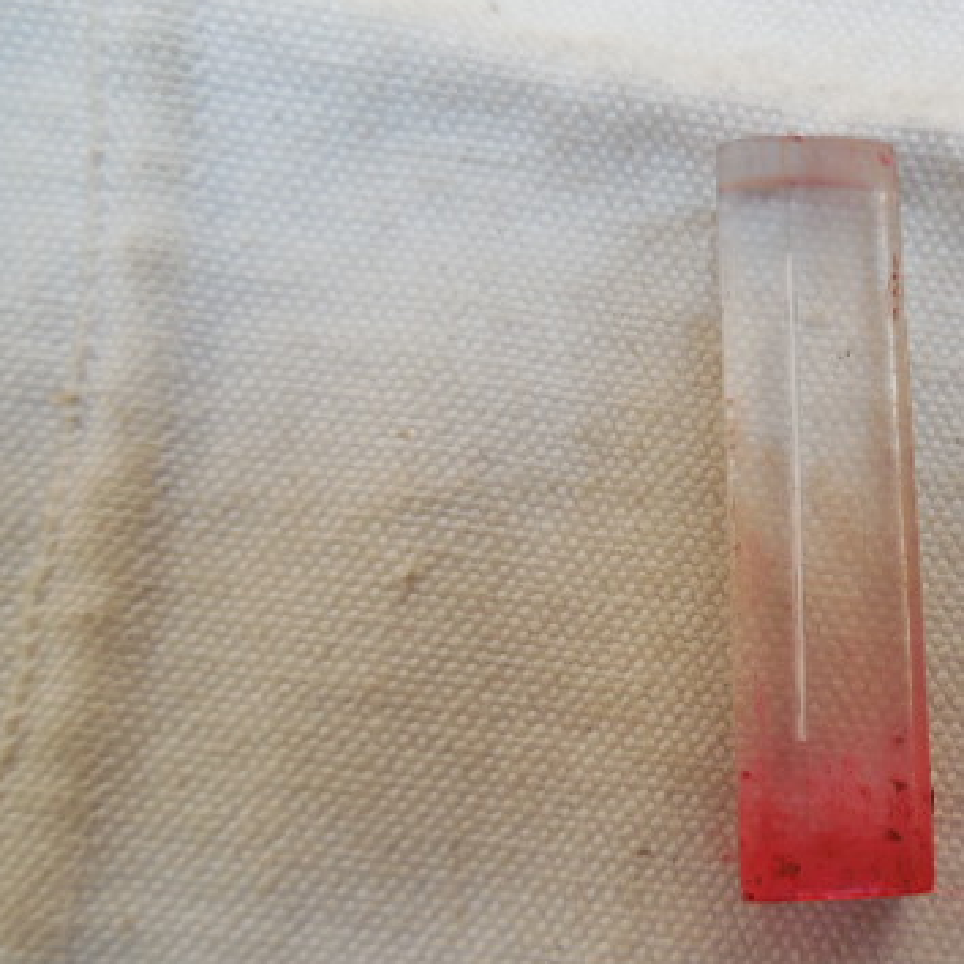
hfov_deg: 39.2
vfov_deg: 41.5
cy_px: 618
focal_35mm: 40
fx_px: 1260
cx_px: 850
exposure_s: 1/200
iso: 125
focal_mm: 4.5
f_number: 3.1
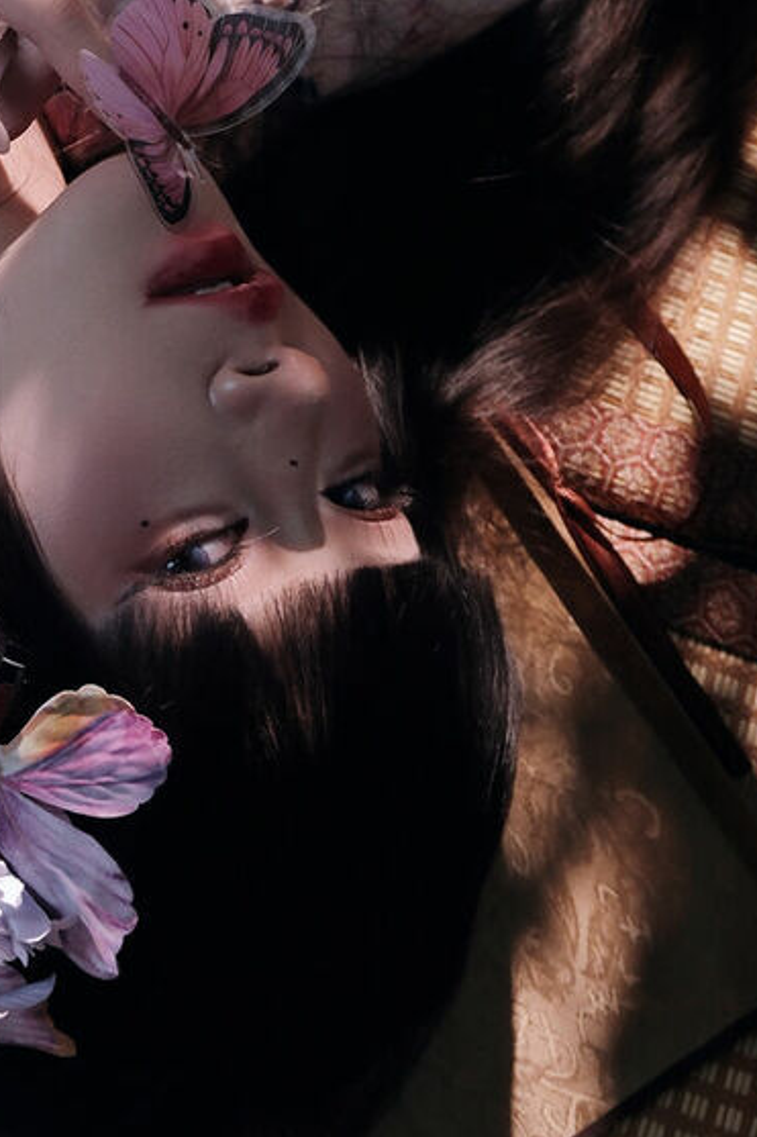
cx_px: 80
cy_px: 5
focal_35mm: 133
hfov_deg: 10.3
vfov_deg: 15.2
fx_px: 4197
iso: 1000
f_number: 4
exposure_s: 1/125
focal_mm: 31.5
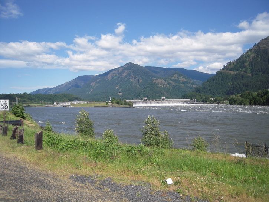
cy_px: 101
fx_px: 218
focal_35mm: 28
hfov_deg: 63.4
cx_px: 134
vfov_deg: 49.8
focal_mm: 5
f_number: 5.4
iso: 100
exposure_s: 1/400
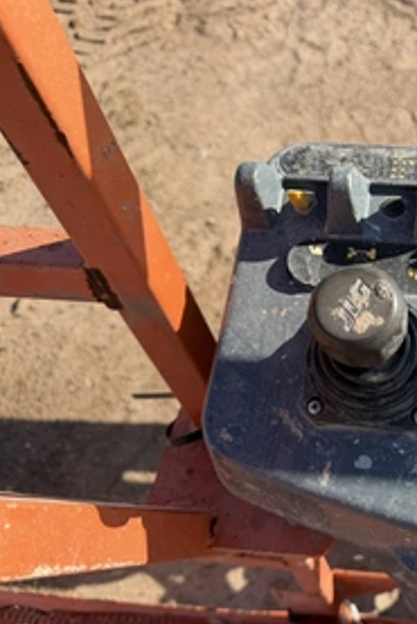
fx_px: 625
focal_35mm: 36
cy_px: 331
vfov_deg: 53.1
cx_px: 419
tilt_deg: -55.9
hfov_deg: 33.7
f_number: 1.78
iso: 80
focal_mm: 6.76
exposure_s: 1/2611
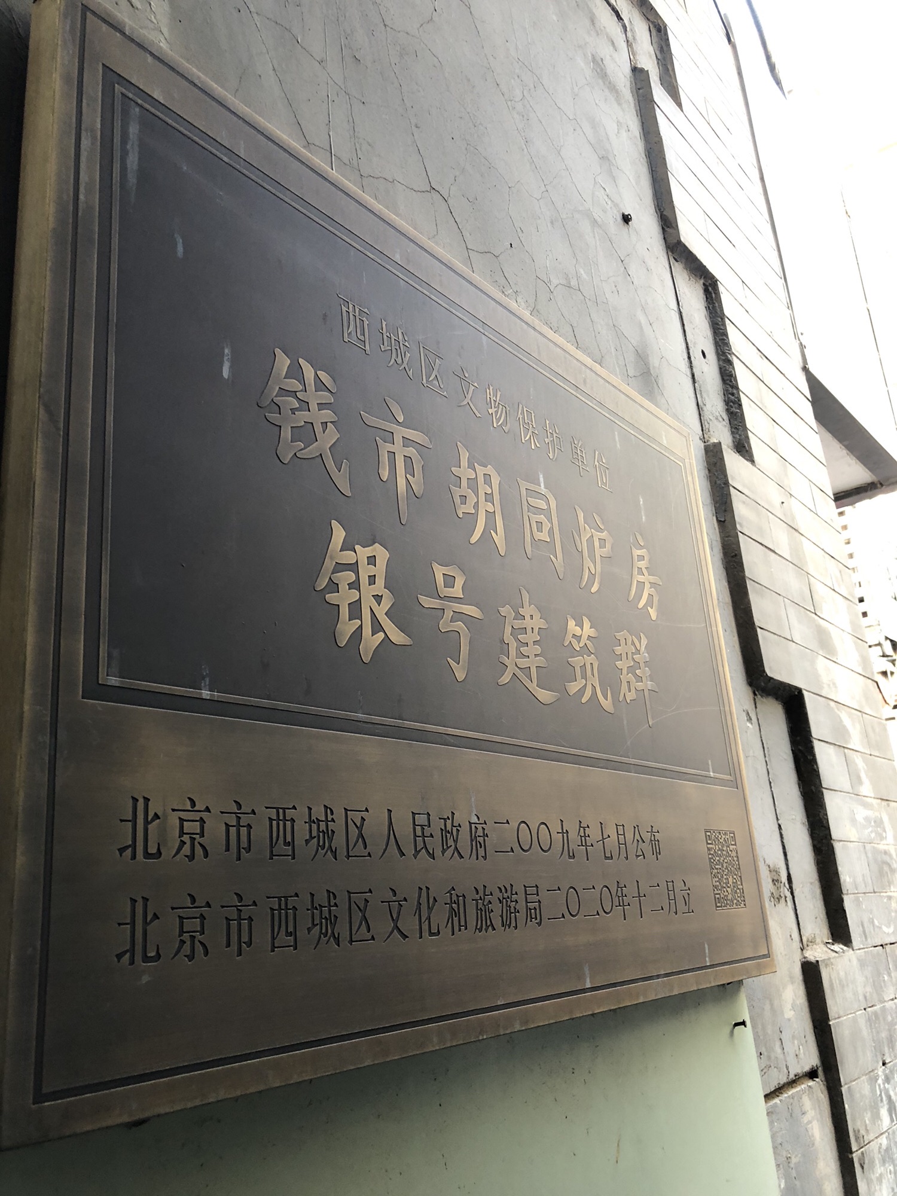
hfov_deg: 49.7
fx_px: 967
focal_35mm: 28
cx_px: 448
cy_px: 598
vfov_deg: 63.4
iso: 40
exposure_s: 1/24
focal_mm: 4
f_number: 1.8
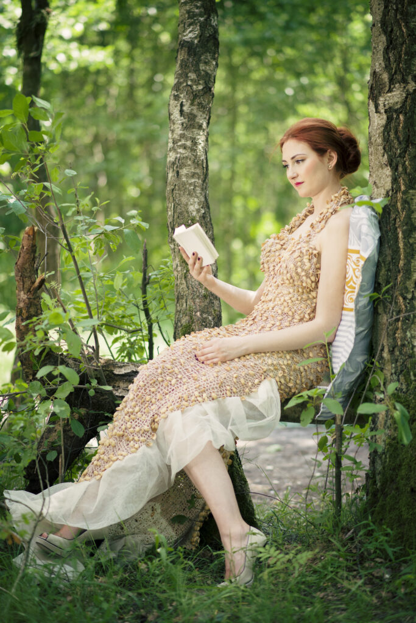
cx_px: 208
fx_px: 1473
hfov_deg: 16.1
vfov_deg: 23.9
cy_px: 312
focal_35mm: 85
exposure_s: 1/800
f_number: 2
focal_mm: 85
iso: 320
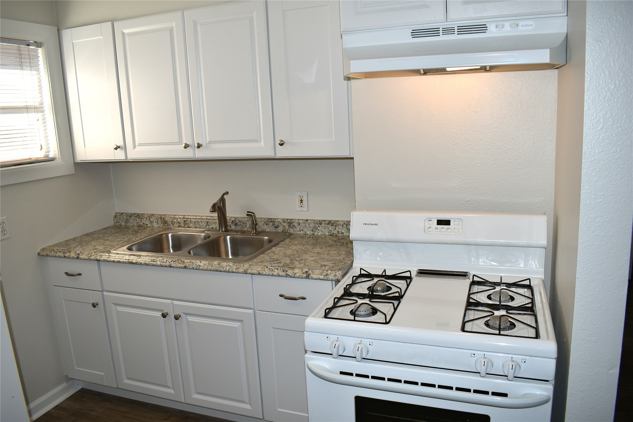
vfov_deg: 47.9
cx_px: 316
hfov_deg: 67.4
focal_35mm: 27
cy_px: 211
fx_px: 475
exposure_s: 1/200
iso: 100
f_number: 4.5
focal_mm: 18
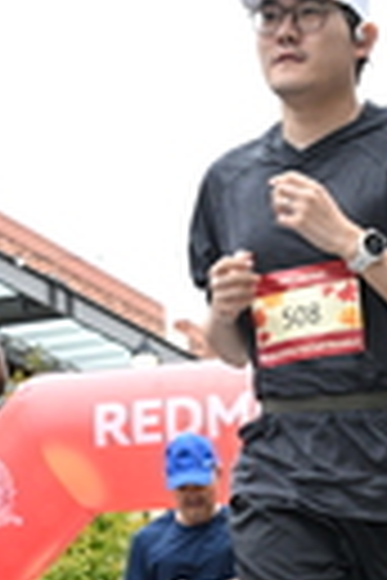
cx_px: 335
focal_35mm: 130
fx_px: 2098
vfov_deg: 15.4
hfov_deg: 10.5
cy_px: 620
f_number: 4
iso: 2000
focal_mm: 30.5
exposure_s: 1/640
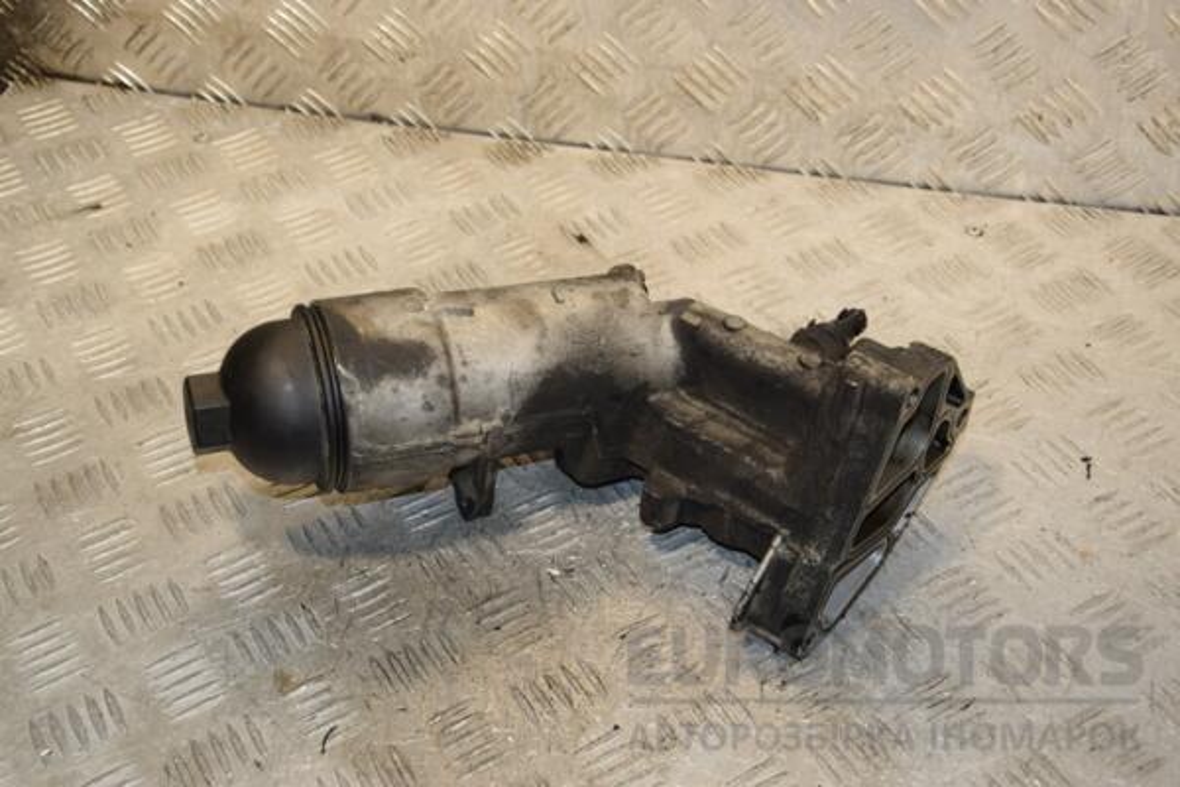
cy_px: 394
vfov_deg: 25.8
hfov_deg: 37.9
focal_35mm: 52
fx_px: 1721
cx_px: 590
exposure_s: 1/200
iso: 800
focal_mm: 35
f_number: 6.3
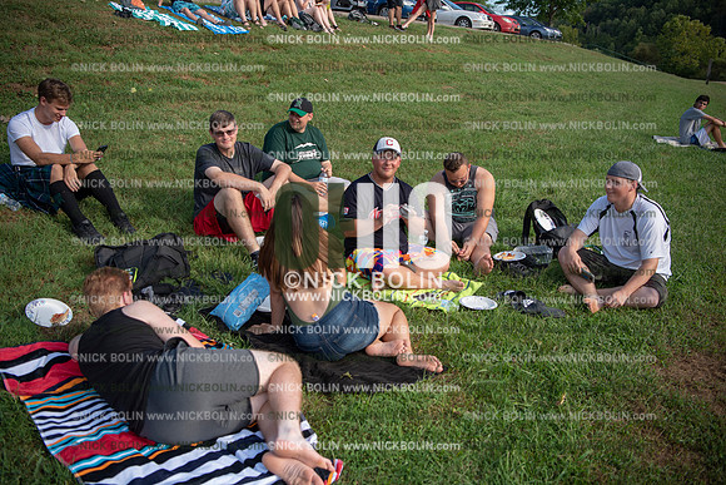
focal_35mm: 32
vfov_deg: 41.1
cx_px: 363
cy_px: 242
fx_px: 645
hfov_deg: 58.7
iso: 160
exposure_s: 1/800
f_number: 3.2
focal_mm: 32
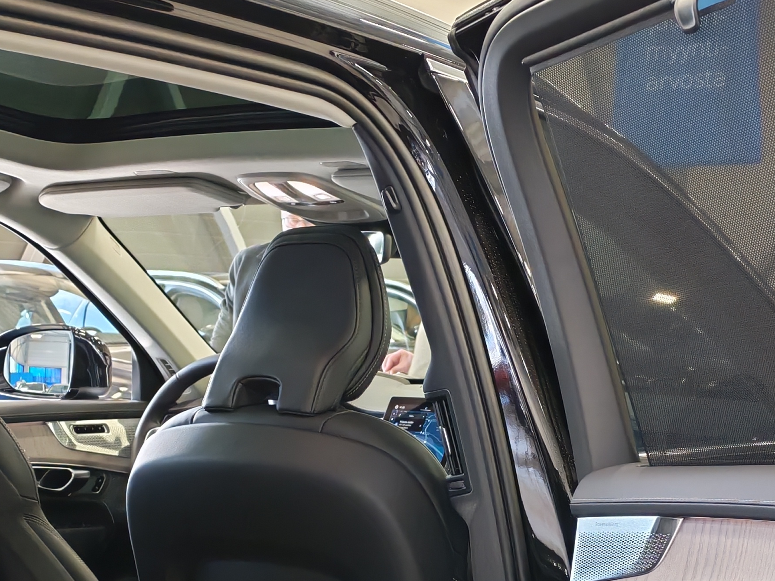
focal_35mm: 71
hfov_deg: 27.2
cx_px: 528
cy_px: 539
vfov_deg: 20.3
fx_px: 1590
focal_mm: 6.12
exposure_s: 1/100
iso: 640
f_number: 1.9
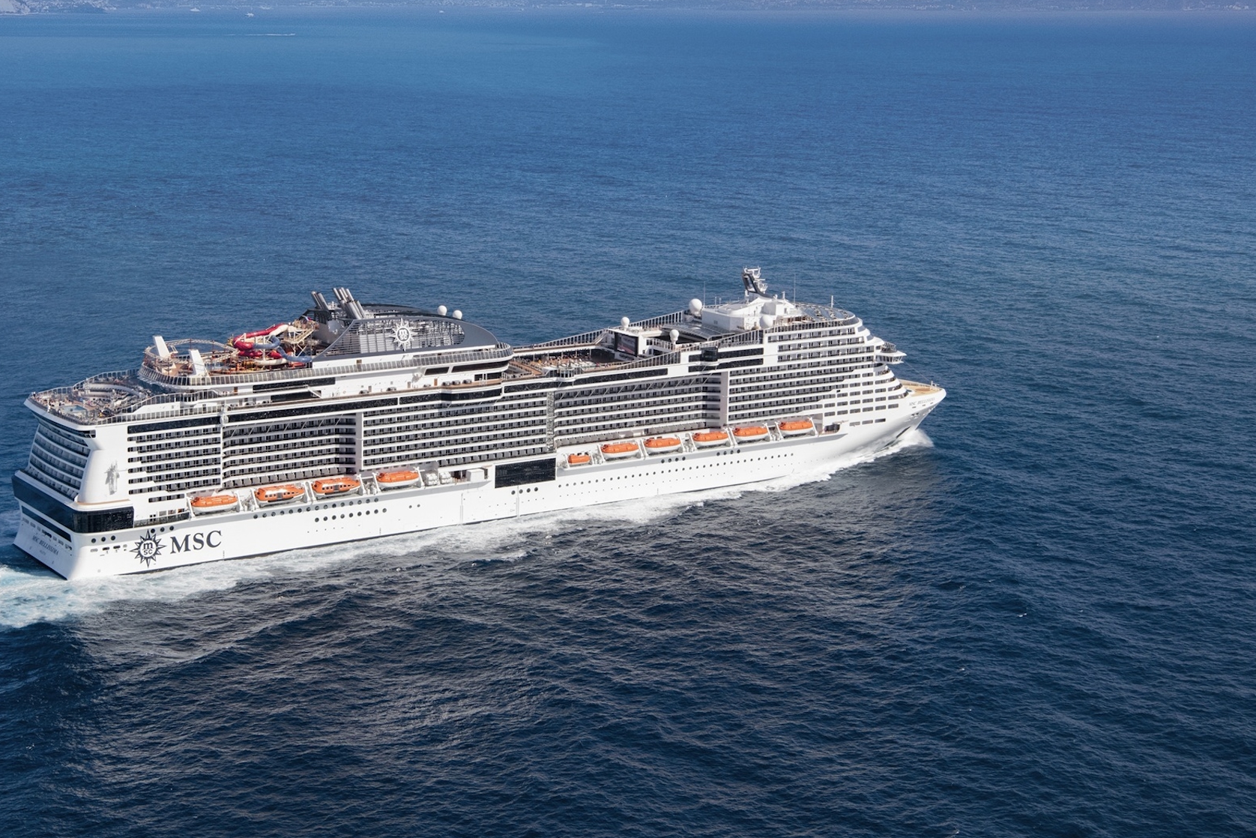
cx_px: 509
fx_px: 2198
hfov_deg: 31.8
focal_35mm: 63
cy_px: 299
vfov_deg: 21.5
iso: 800
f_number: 11
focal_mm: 48
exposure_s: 1/1250
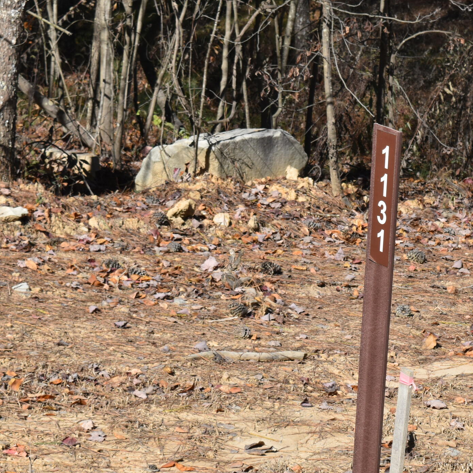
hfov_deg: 11.4
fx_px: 2349
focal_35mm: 152
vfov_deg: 11.5
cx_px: 408
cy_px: 298
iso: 200
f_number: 10
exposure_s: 1/400
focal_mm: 55
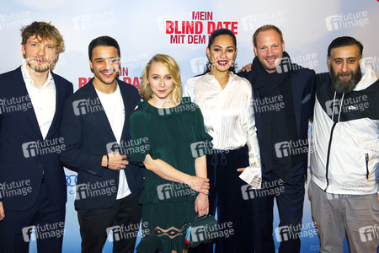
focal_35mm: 38
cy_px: 126
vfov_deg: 35.1
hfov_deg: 50.7
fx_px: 400
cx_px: 190
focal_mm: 38
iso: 1000
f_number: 6.3
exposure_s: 1/125
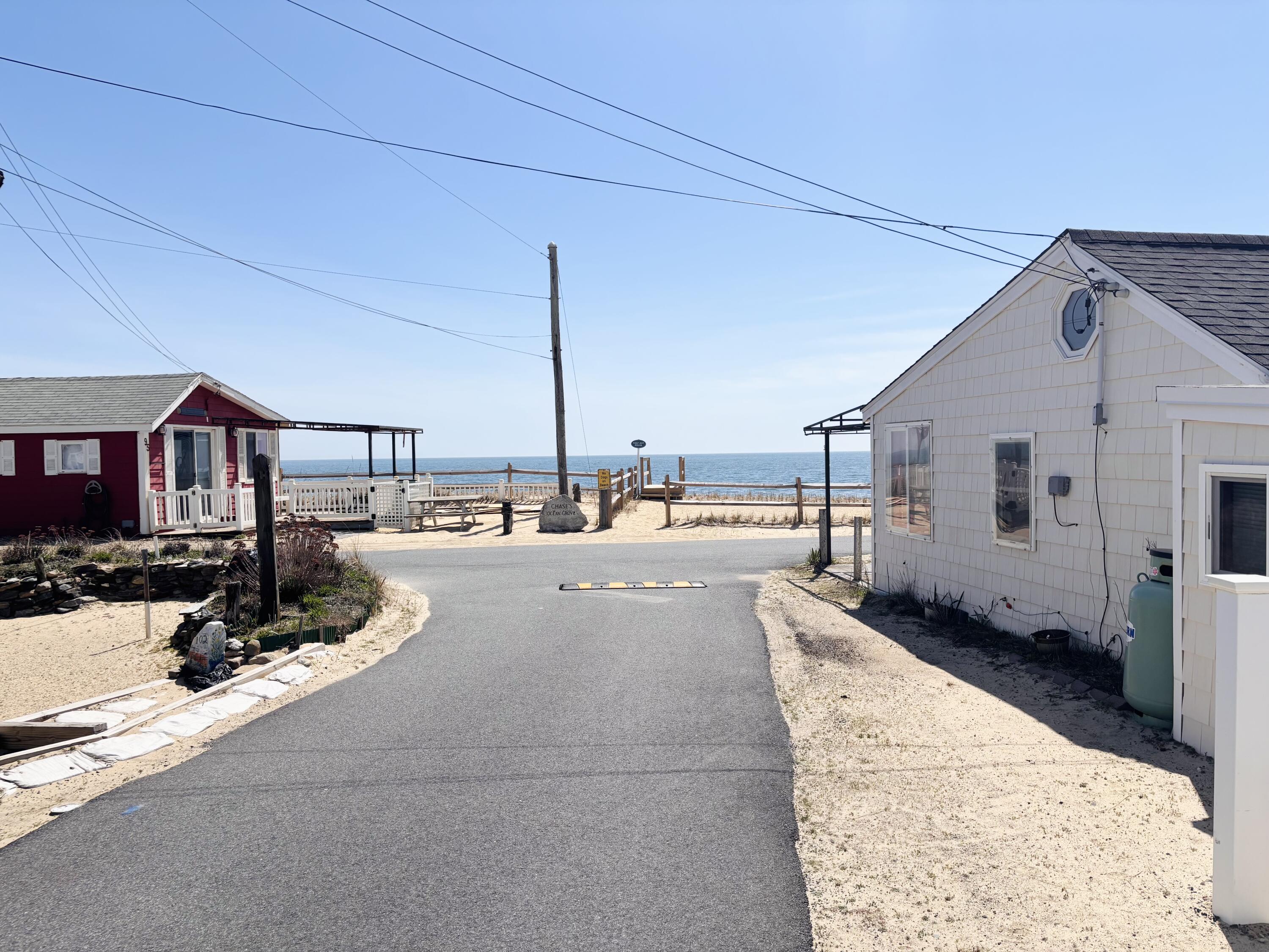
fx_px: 953
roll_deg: +0.9
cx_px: 634
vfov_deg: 53.1
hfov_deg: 67.3
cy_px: 476
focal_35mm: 26
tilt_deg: -2.5
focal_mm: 5.96
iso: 50
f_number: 1.6
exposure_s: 1/6711
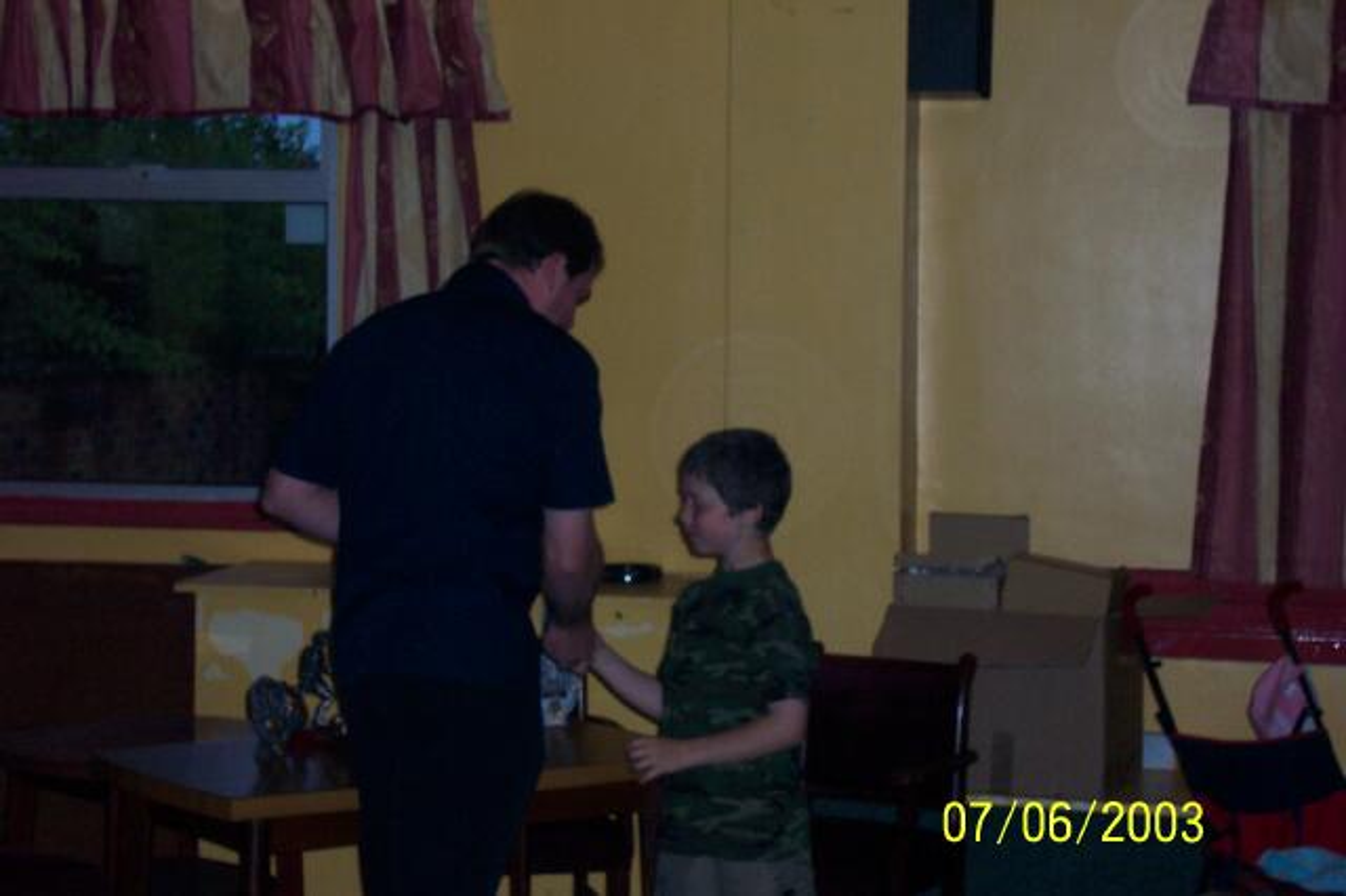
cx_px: 673
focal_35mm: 81
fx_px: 3027
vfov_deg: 16.8
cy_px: 448
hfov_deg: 25.1
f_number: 4
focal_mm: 16.4
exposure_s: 1/60
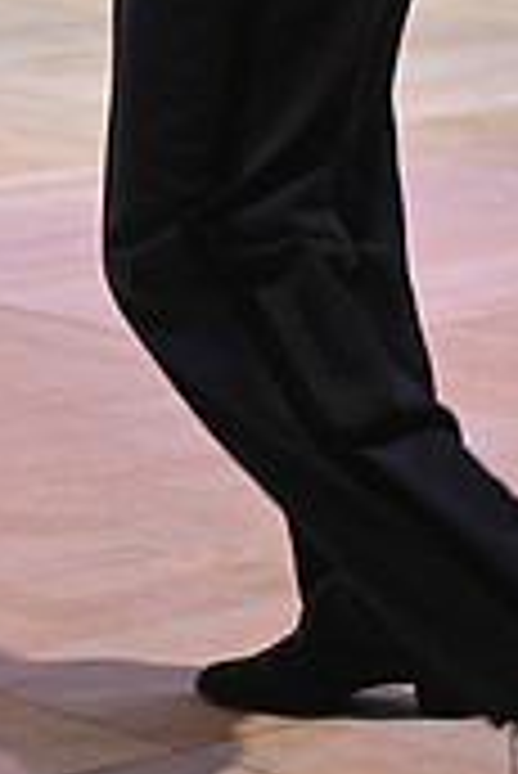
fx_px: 5083
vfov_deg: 8.5
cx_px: -182
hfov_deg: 5.8
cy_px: -400
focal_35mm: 236
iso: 1600
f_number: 4
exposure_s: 1/250
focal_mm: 70
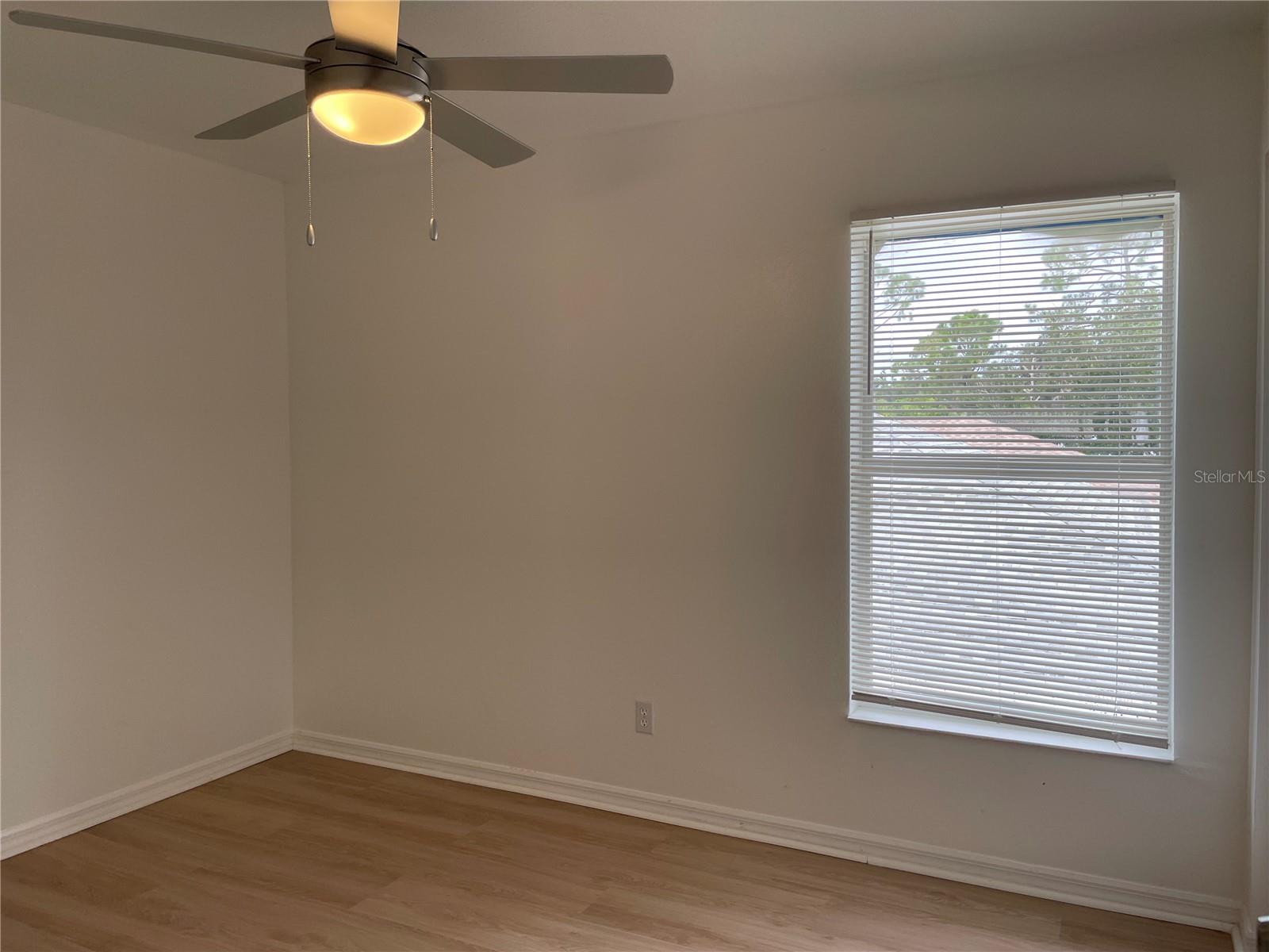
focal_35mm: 26
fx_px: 953
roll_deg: +0.4
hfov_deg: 67.3
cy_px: 476
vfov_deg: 53.1
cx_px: 634
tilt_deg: -2.7
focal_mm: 4.2
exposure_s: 1/350
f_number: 1.6
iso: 32
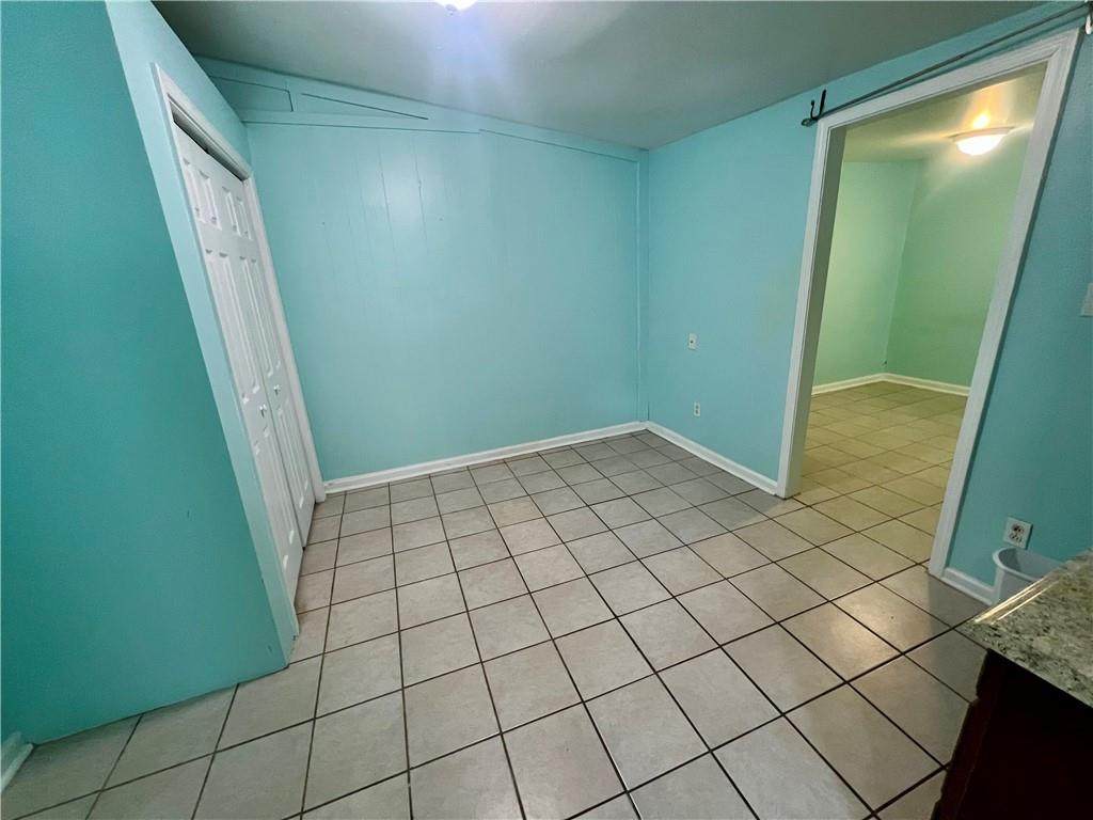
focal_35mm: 13
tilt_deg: -16.8
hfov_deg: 106.2
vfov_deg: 89.9
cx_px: 546
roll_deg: +4.5
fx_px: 410
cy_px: 410
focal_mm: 1.57
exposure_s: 1/60
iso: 250
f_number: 1.8
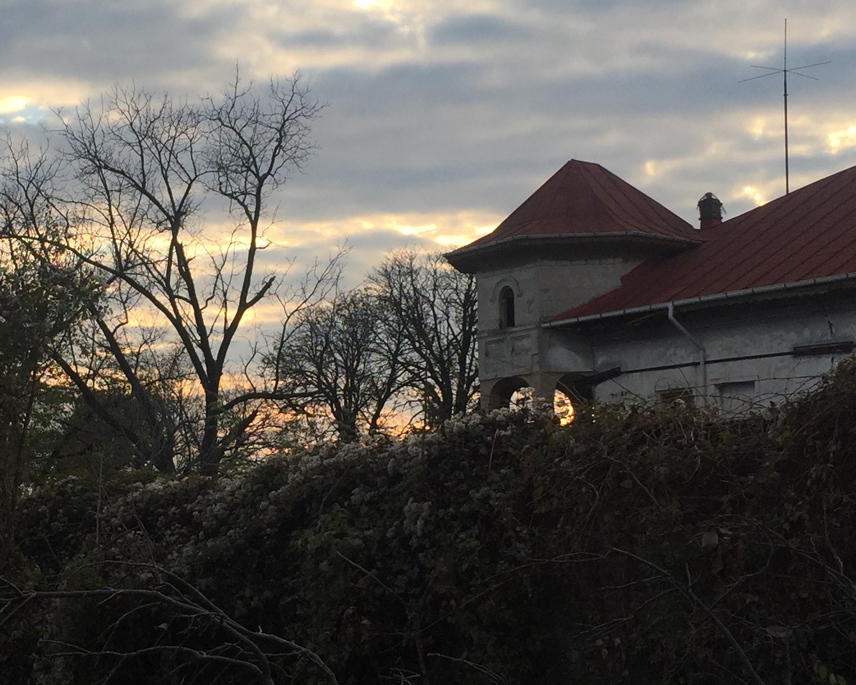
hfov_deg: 27.1
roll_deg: +0.1
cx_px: 211
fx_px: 1748
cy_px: 359
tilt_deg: +6.0
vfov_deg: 22.2
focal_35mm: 69
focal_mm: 4.15
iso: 32
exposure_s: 1/807
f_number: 2.2
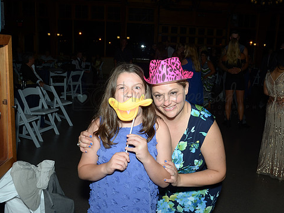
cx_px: 157
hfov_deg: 52.5
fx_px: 287
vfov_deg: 40.7
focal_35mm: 35
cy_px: 102
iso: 200
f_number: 10
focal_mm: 20
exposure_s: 1/200
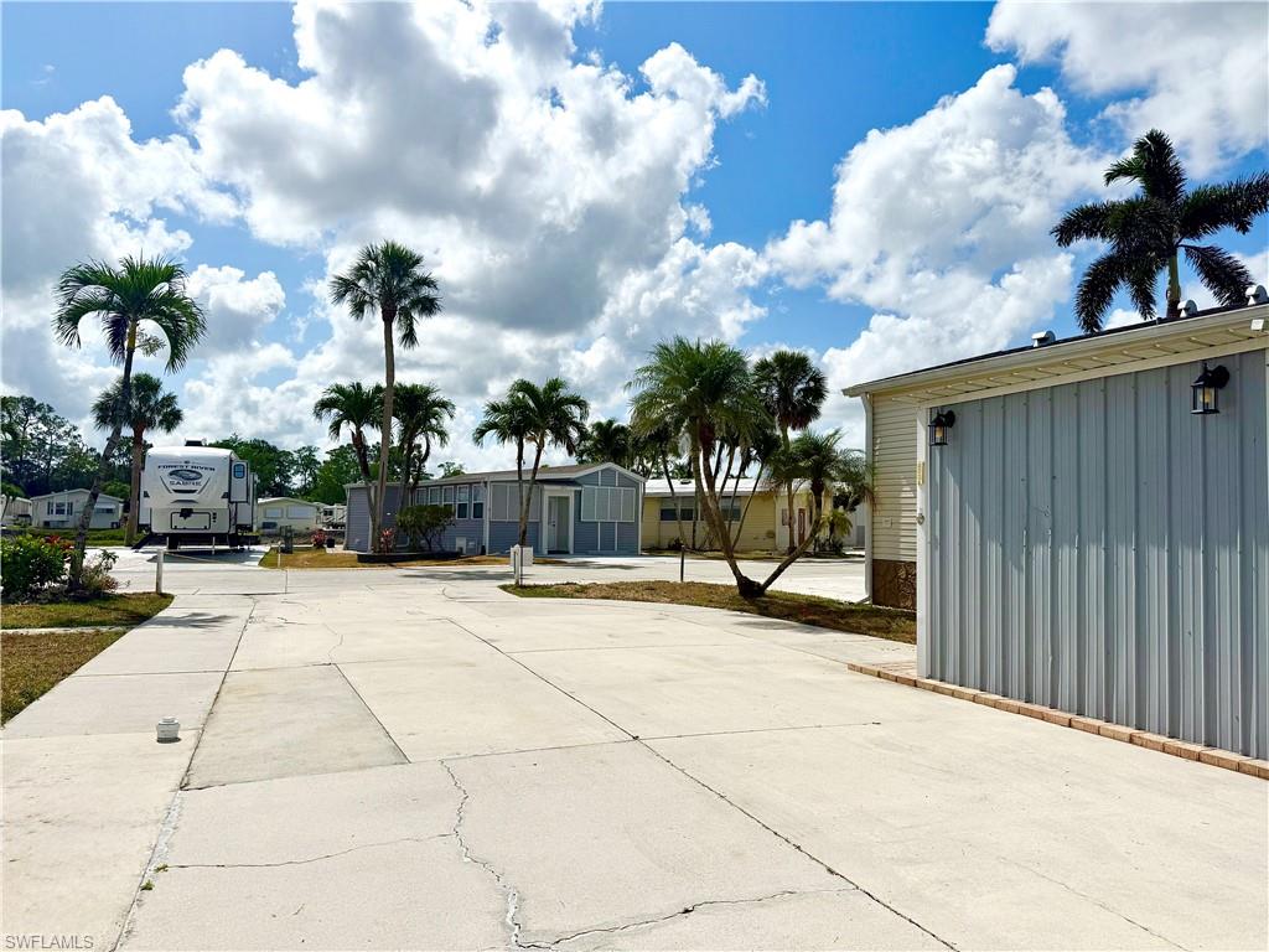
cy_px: 476
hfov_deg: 71.6
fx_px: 880
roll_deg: -0.8
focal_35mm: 24
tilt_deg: +3.5
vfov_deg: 56.8
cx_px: 634
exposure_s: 1/14286
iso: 64
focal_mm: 6.76
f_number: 1.78
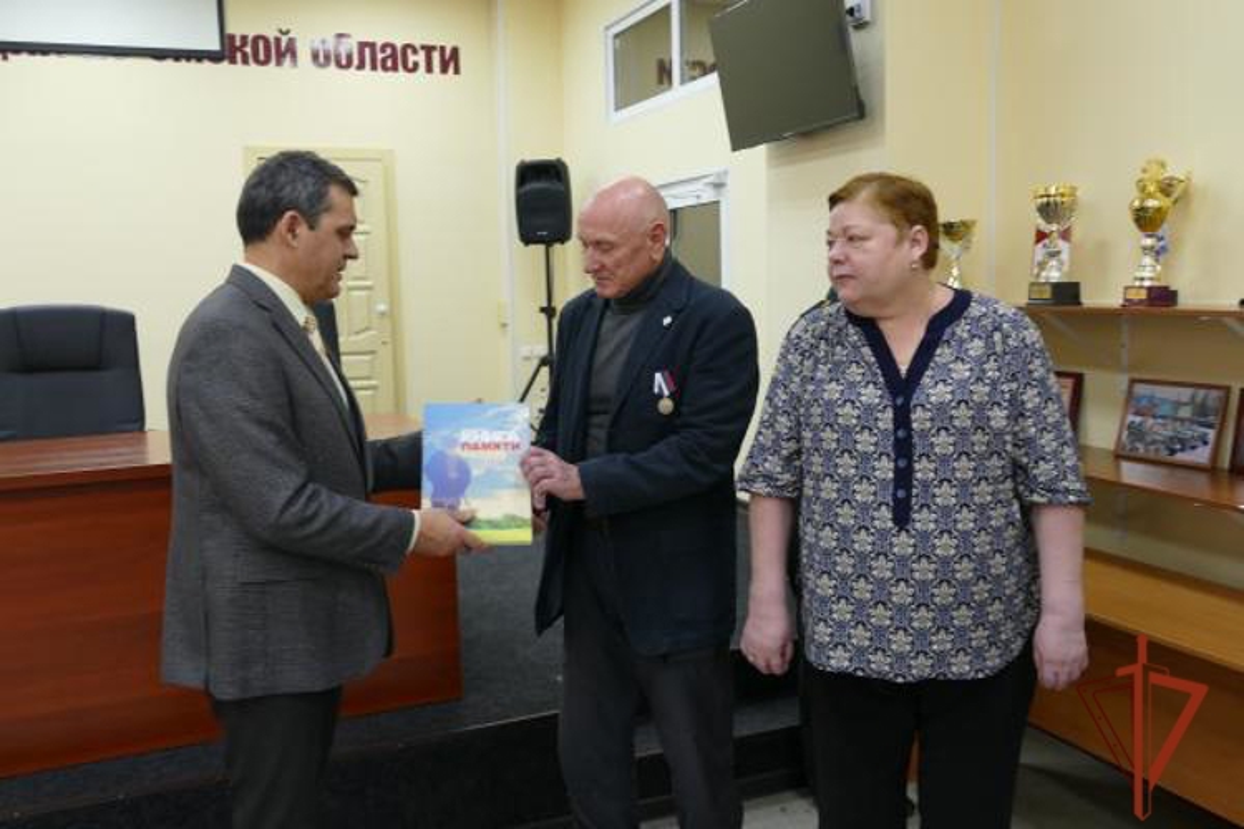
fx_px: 1071
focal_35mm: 31
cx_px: 622
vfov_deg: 42.3
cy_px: 414
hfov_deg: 60.3
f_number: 3
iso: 320
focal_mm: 11.35
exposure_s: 1/80
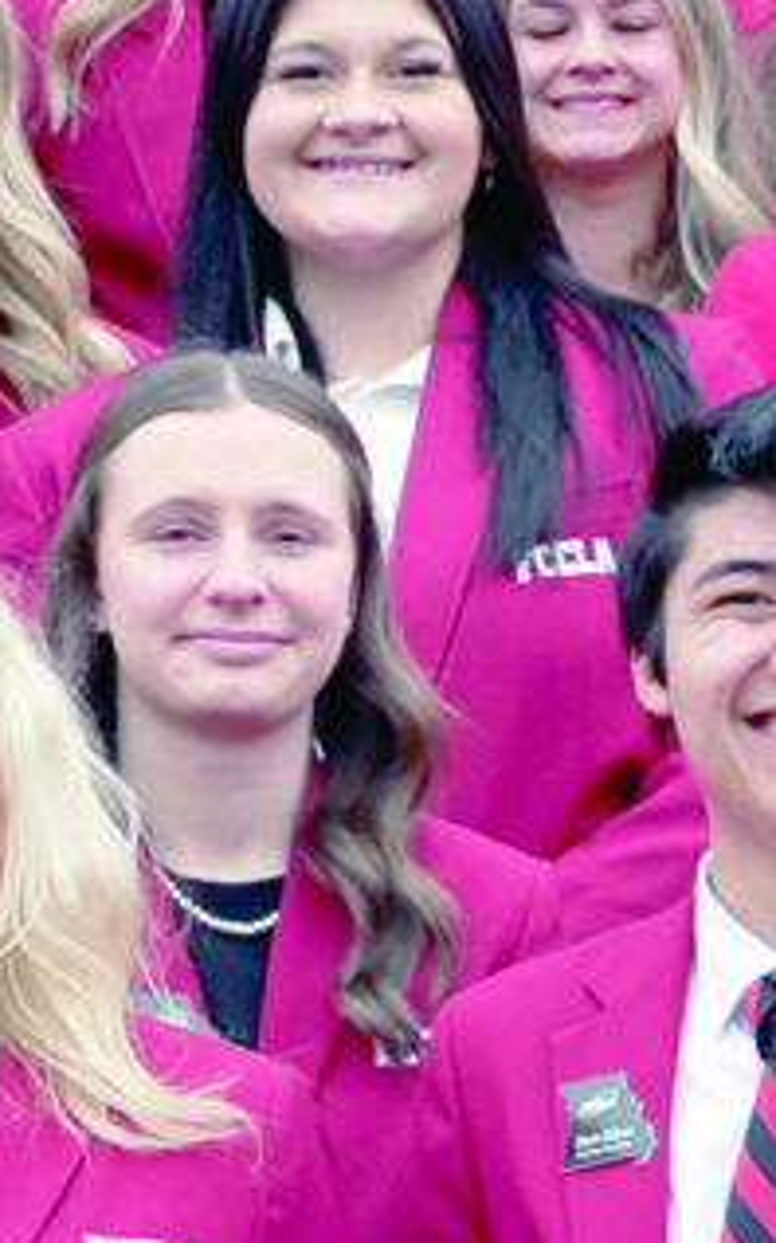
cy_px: 1376
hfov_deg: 4.0
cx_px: -752
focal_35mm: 321
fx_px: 10867
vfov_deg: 6.5
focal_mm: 39
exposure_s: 1/400
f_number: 8
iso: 250
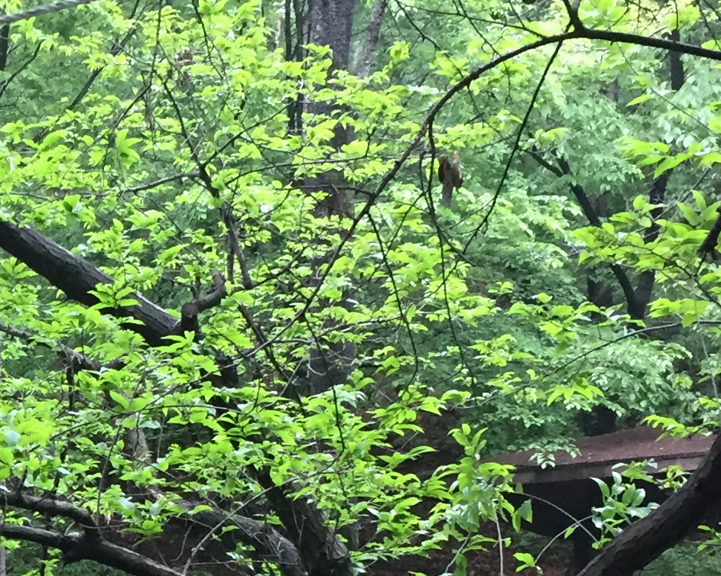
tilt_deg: +5.6
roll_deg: -2.3
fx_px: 2091
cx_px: -186
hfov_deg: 18.4
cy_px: 608
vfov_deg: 15.3
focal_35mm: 98
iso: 160
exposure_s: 1/30
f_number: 2.2
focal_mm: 4.15
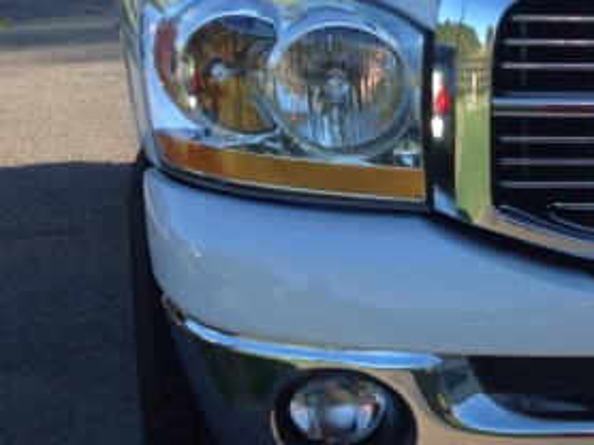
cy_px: 445
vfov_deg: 11.4
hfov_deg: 14.5
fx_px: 2212
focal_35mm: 129
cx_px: 820
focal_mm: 4.3
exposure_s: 1/525
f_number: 2.4
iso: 64
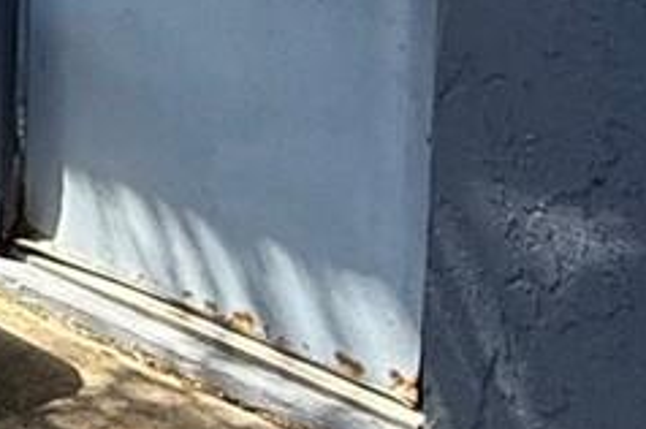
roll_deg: +0.0
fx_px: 1756
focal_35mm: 98
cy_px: -253
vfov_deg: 13.0
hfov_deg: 16.1
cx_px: -646
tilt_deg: -4.8
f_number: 2.2
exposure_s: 1/545
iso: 64
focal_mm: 2.22
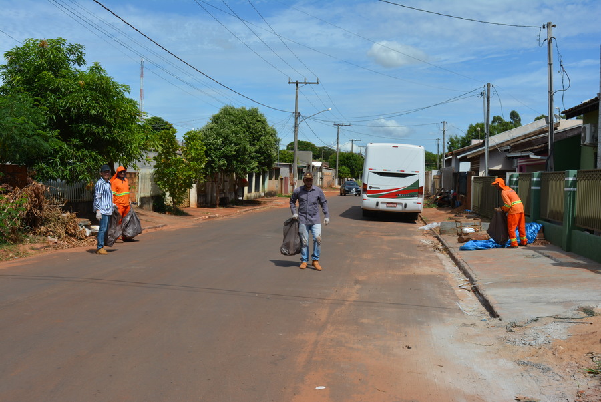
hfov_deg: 47.9
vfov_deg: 33.1
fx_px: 677
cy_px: 201
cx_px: 300
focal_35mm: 40
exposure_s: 1/320
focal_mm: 27
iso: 100
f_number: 9
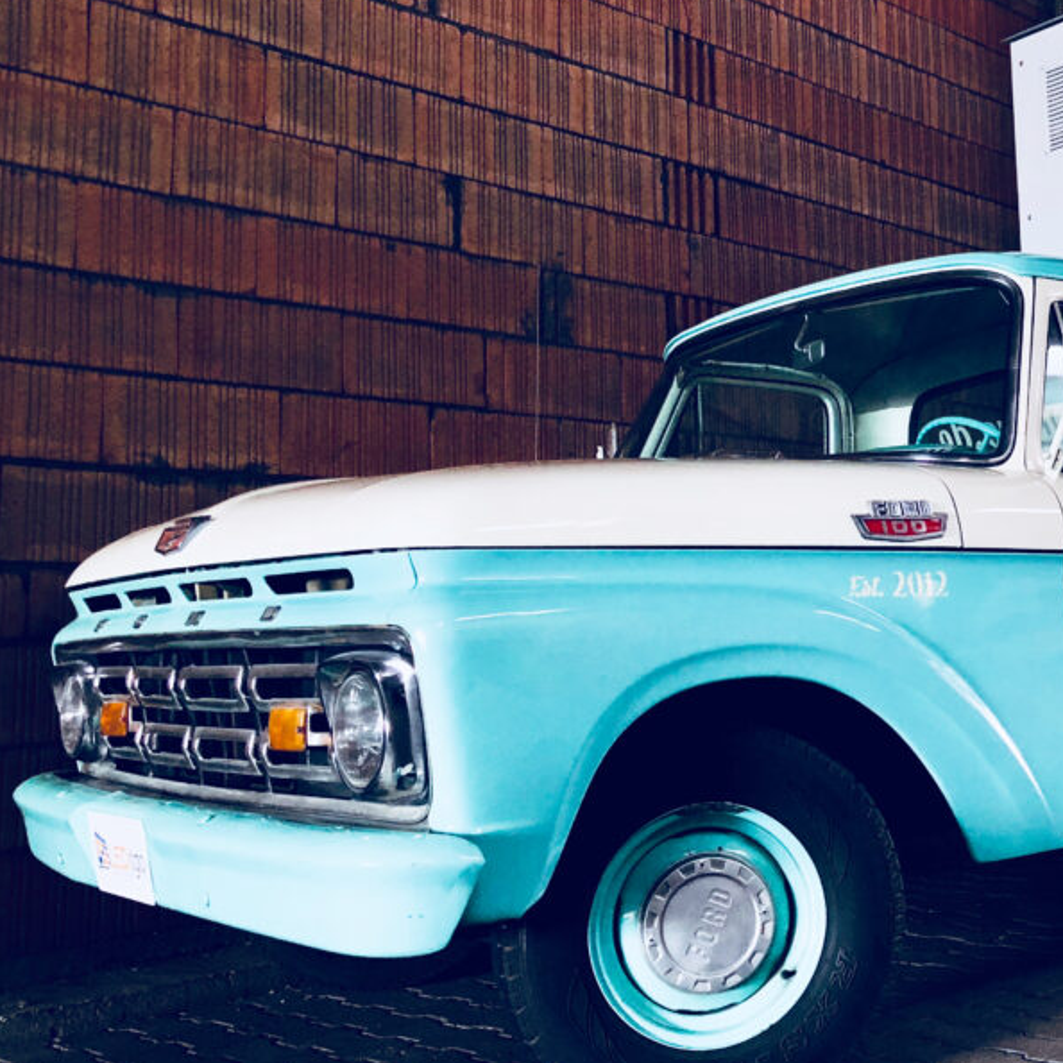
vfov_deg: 37.5
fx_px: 1563
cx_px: 920
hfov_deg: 35.7
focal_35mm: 45
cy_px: 469
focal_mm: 4
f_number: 1.8
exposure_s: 1/33
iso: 32
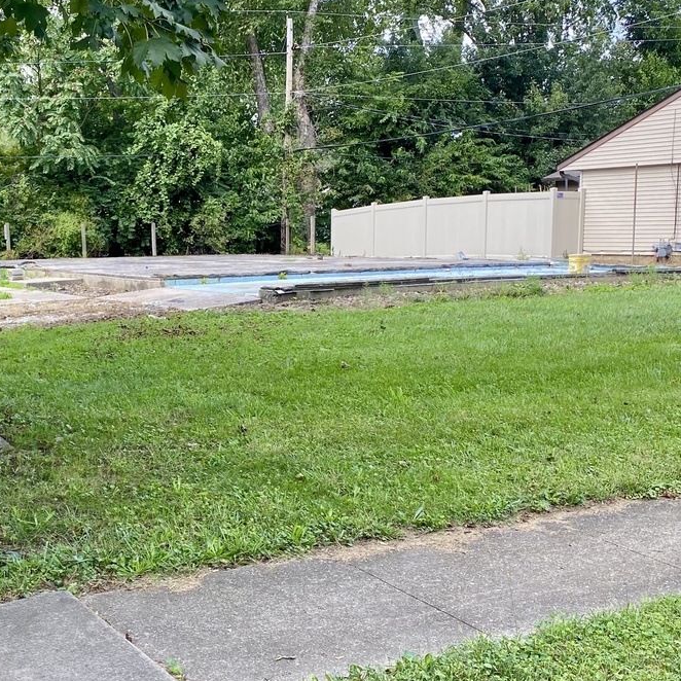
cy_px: 418
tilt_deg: -8.1
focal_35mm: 50
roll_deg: +0.2
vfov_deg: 33.9
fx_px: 1113
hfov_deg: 33.4
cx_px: 172
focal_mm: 4.25
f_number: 1.8
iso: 32
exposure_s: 1/481
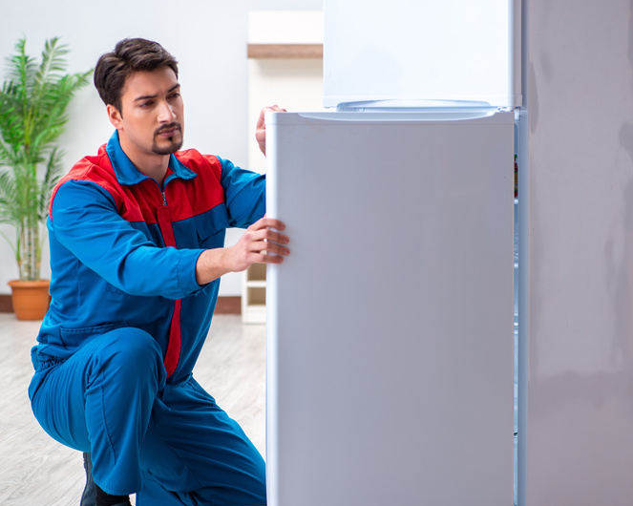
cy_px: 254
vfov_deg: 13.0
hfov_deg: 16.2
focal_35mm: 119
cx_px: 351
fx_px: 2229
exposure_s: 1/100
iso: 160
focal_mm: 105
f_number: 5
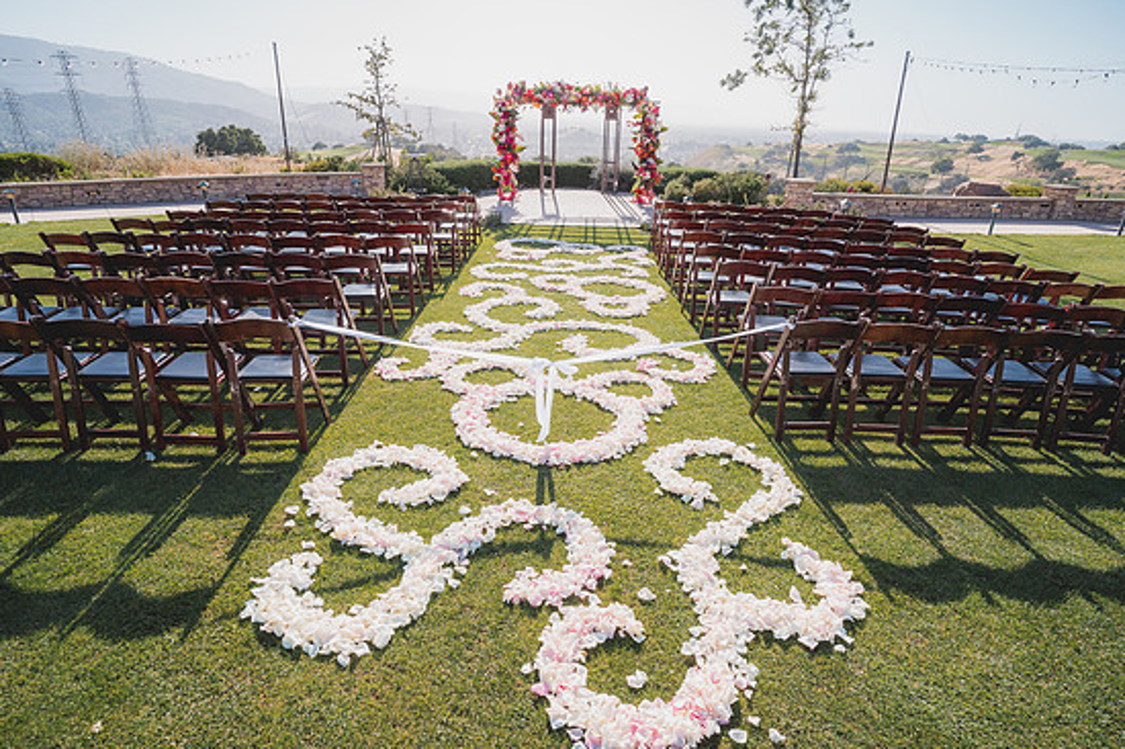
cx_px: 554
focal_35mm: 19
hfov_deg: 86.9
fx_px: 593
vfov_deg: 64.5
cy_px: 369
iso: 125
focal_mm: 18
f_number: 6.3
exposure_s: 1/125
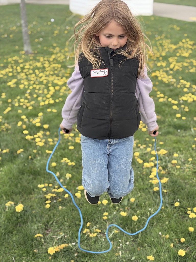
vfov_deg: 39.7
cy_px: 131
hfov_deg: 30.3
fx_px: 362
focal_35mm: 48
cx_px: 98
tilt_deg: -20.8
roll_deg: +1.0
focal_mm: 6.76
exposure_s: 1/1027
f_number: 1.78
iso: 64
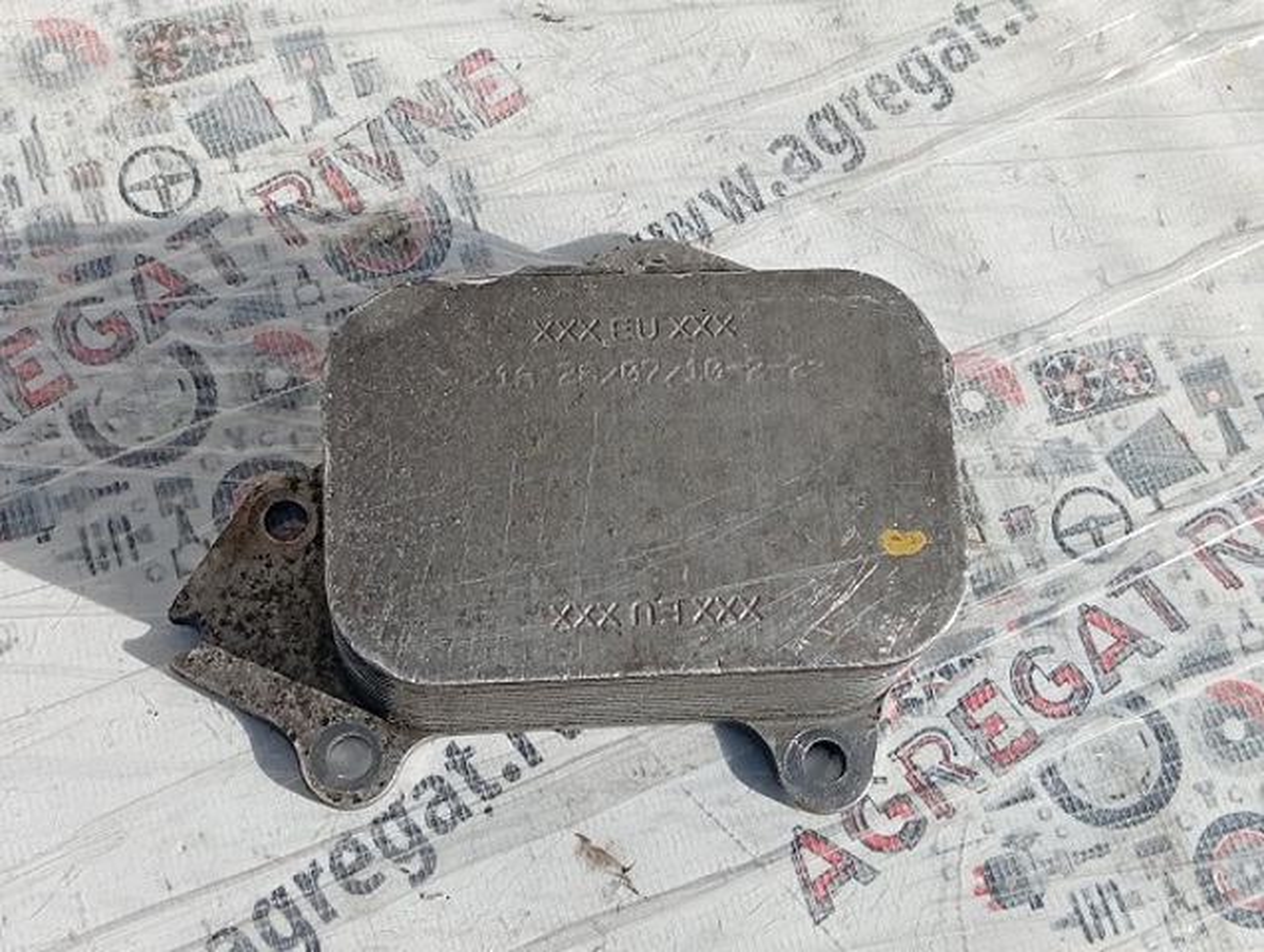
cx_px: 632
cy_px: 476
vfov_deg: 28.1
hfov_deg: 36.8
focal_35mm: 52
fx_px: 1902
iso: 52
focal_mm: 3.96
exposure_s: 1/990
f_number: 1.8
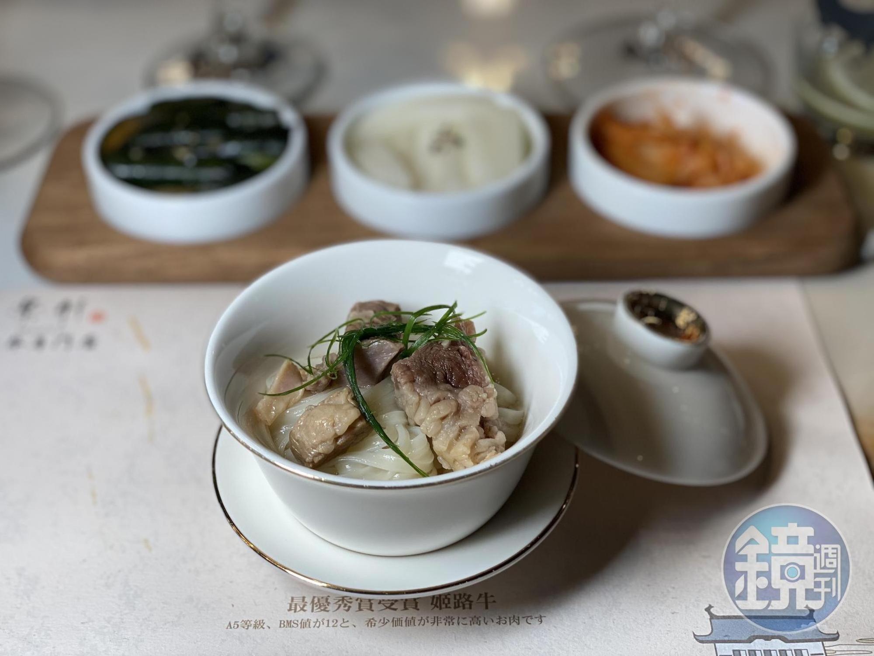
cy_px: 328
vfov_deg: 28.0
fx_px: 1313
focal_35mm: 52
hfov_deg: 36.8
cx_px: 437
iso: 40
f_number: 2
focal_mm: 6
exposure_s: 1/120
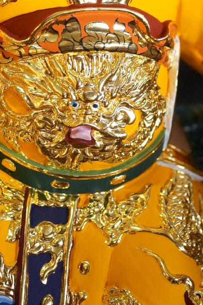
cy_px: 50
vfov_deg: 20.1
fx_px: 846
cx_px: 93
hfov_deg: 13.7
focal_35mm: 100
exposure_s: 1/80
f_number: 5.6
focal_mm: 35
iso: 640
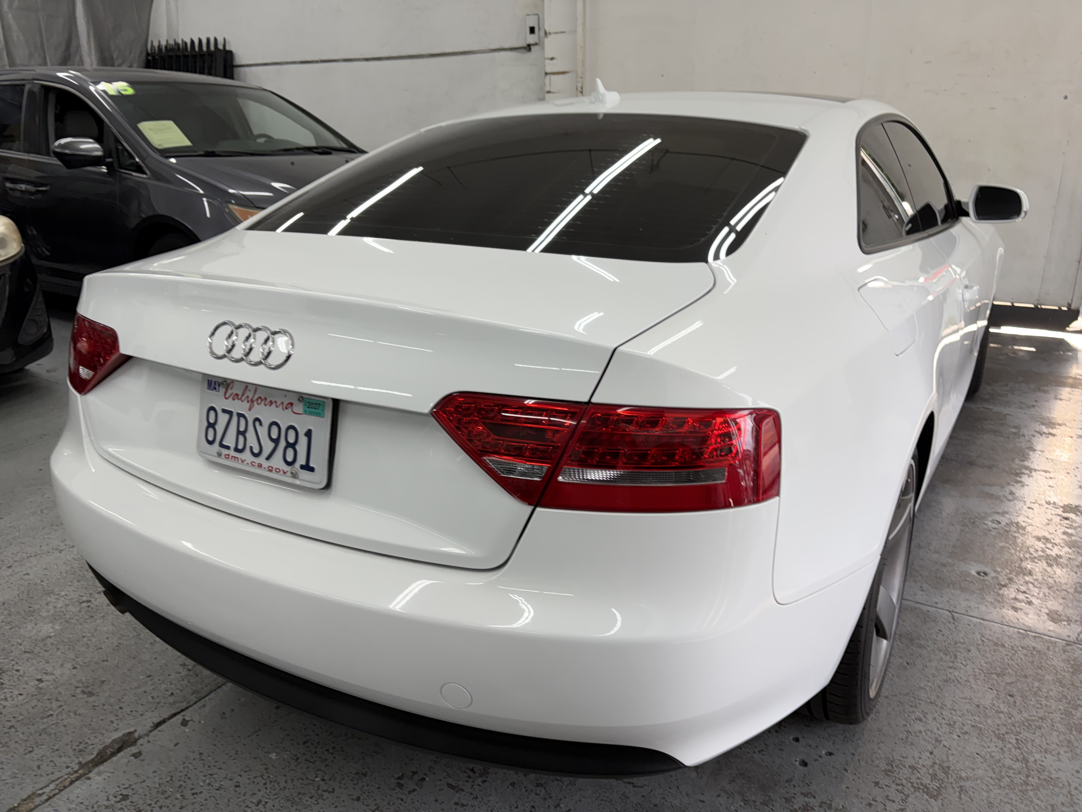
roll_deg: -0.4
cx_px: 541
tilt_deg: -13.9
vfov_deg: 53.1
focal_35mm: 26
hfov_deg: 67.3
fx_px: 813
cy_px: 406
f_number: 1.6
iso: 40
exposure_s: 1/120
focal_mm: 5.96
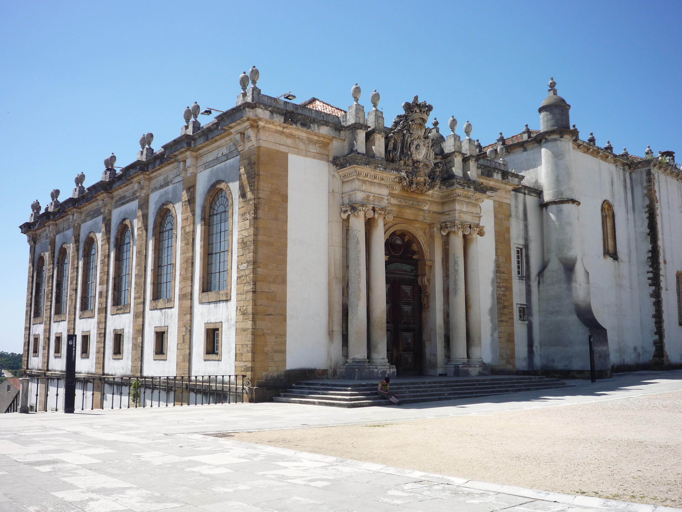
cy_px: 256
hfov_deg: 51.4
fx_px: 709
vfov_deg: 39.7
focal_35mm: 36
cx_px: 341
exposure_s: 1/800
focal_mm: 6.3
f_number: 4.5
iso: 100
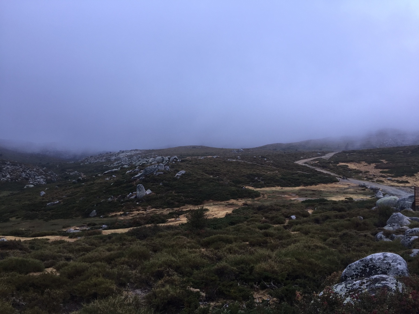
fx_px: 351
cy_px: 157
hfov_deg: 61.7
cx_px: 210
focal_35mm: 29
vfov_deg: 48.2
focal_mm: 4.15
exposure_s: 1/50
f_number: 2.2
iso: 32
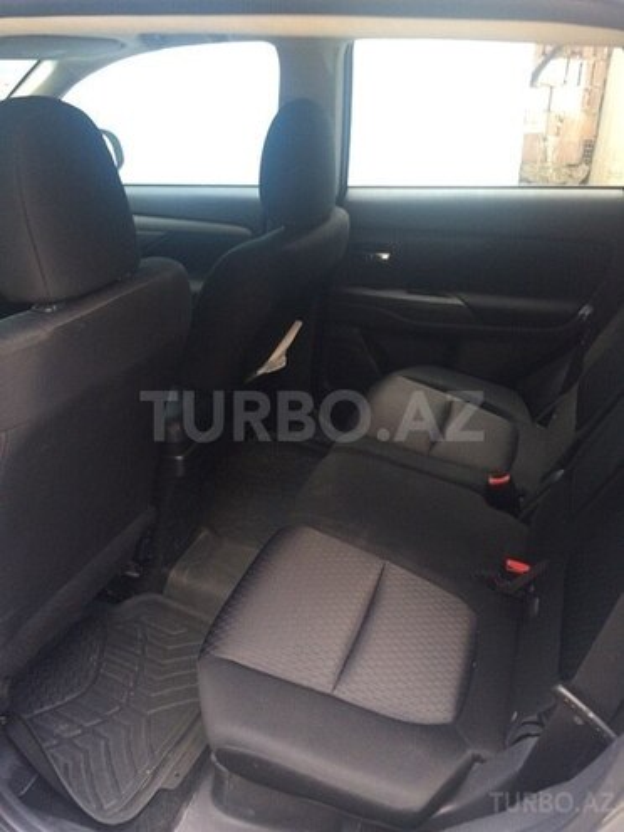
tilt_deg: -27.6
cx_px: 312
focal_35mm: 29
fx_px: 697
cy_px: 416
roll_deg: +0.9
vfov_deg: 61.7
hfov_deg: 48.2
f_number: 2.2
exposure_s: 1/50
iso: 50
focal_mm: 4.15
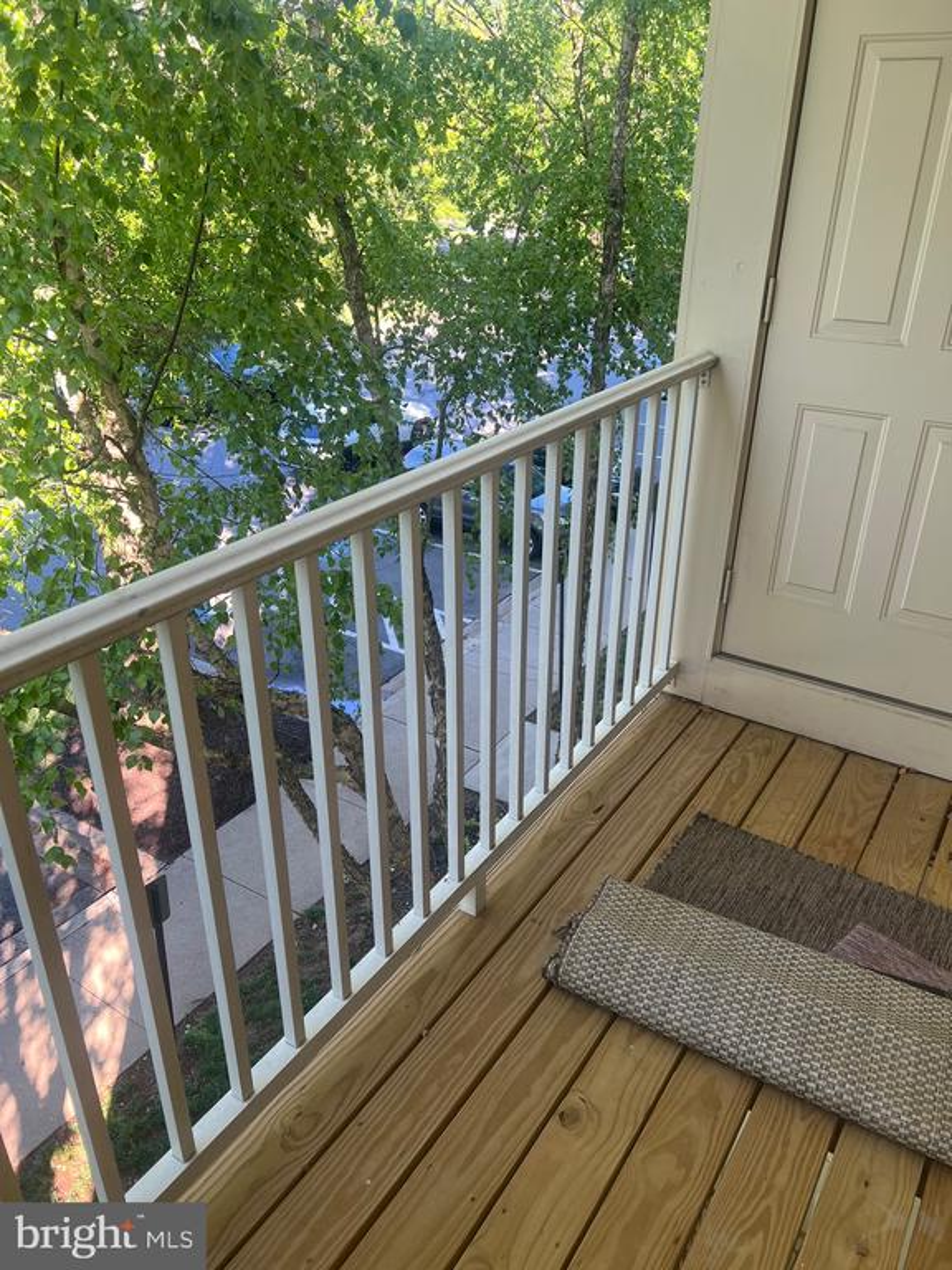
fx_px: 953
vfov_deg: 67.3
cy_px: 635
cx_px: 476
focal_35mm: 26
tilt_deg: -23.8
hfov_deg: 53.1
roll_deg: -1.9
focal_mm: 5.7
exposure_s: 1/121
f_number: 1.5
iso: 40
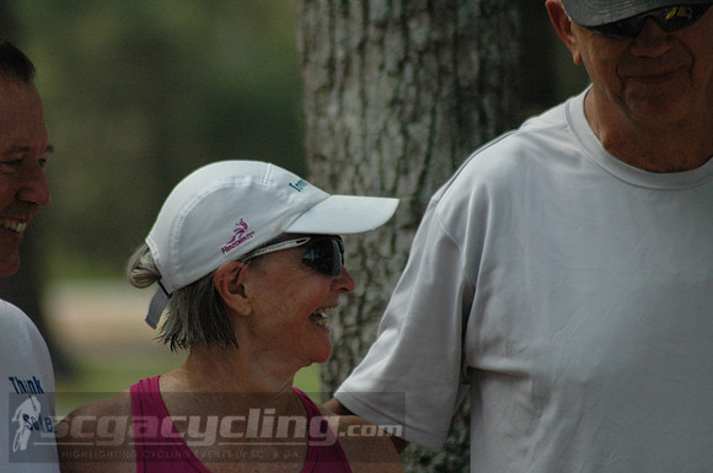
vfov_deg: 3.0
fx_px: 8900
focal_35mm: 450
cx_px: 356
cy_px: 236
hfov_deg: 4.6
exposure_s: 1/1000
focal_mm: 300
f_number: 5.6
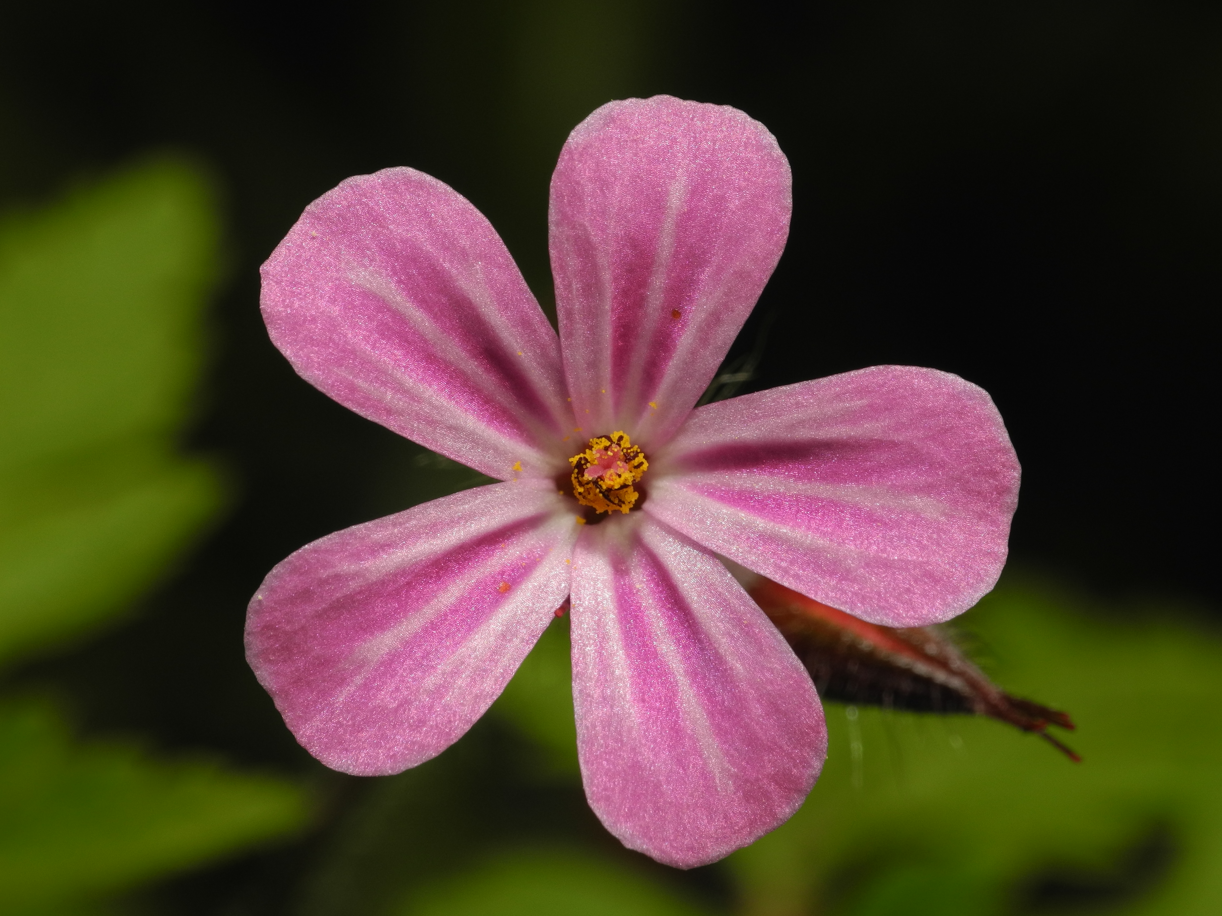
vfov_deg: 9.7
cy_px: 458
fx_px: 5401
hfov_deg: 12.9
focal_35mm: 153
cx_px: 611
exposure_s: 1/500
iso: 100
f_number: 7.1
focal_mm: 32.6
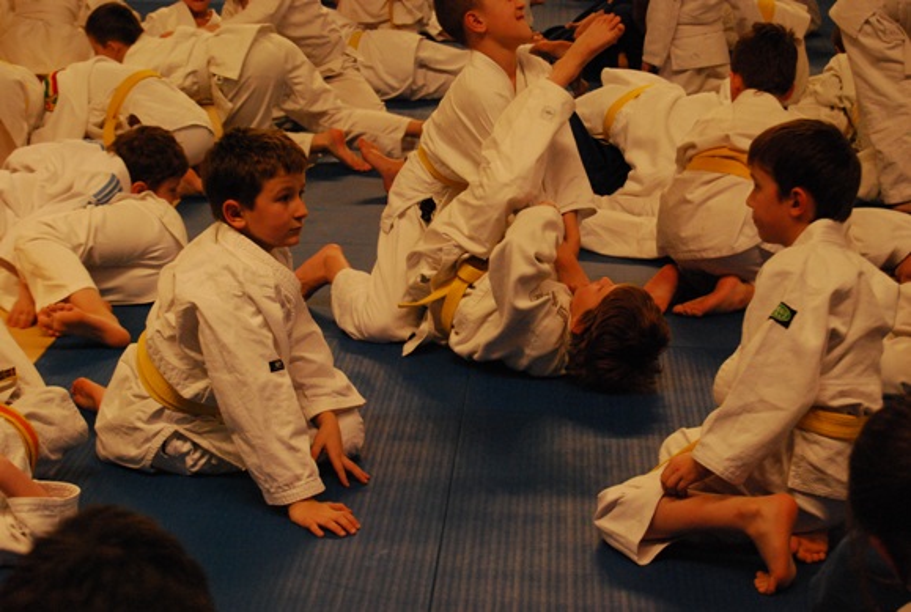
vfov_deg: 16.6
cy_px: 306
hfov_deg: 24.6
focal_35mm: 82
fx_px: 2093
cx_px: 456
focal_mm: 55
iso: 1600
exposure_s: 1/125
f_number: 5.6
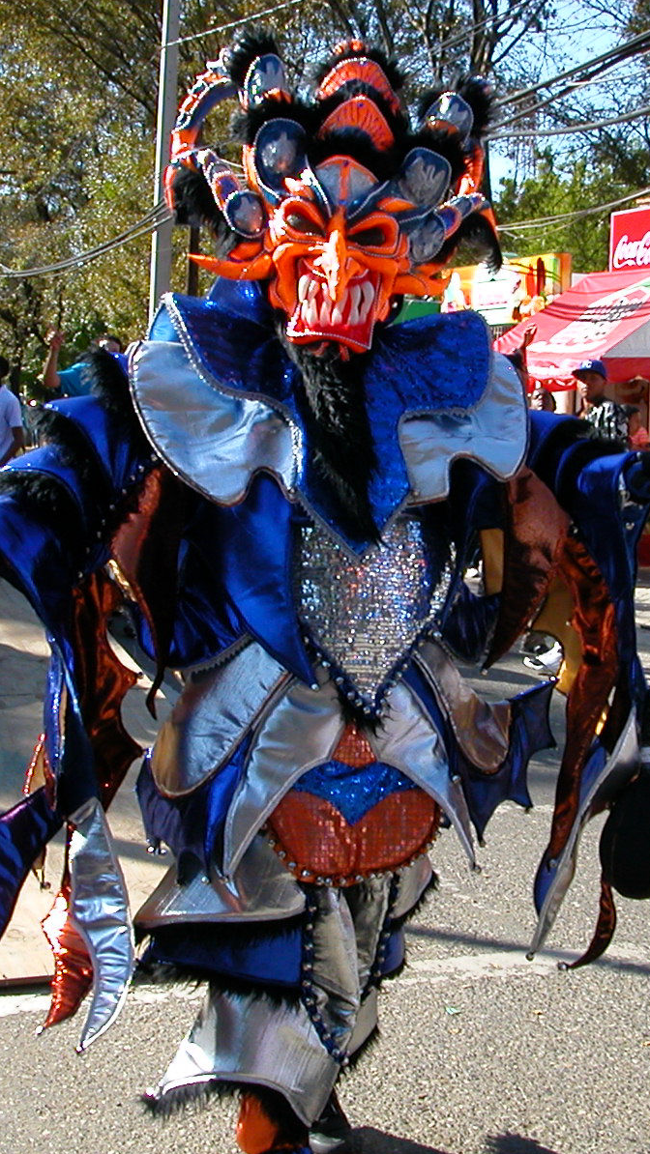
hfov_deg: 22.2
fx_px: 1654
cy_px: 577
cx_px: 417
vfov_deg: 38.5
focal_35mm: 54
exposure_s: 1/286
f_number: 4.5
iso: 100
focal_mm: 5.6
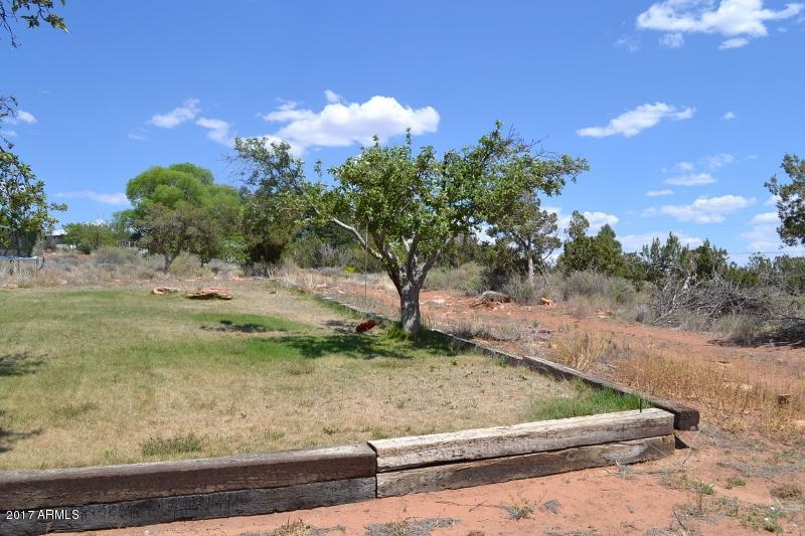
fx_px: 671
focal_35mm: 30
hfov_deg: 61.9
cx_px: 402
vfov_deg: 43.6
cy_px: 268
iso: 100
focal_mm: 20
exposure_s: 1/250
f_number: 8
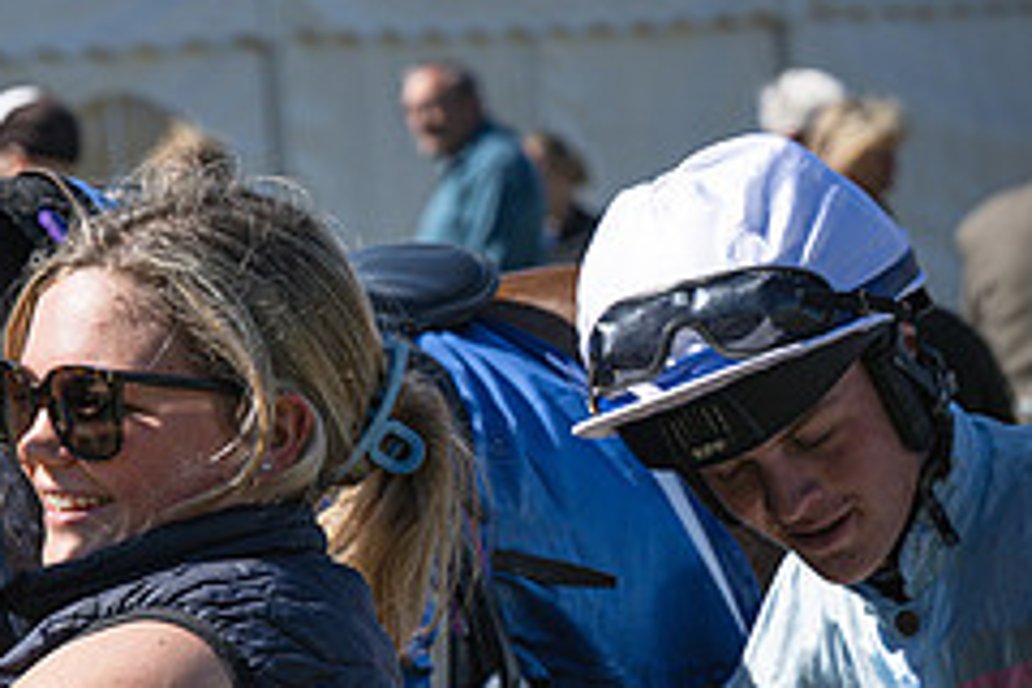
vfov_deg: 7.0
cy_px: 421
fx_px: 5647
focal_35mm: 197
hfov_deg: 10.2
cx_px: -300
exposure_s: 1/2000
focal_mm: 70
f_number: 5
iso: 220
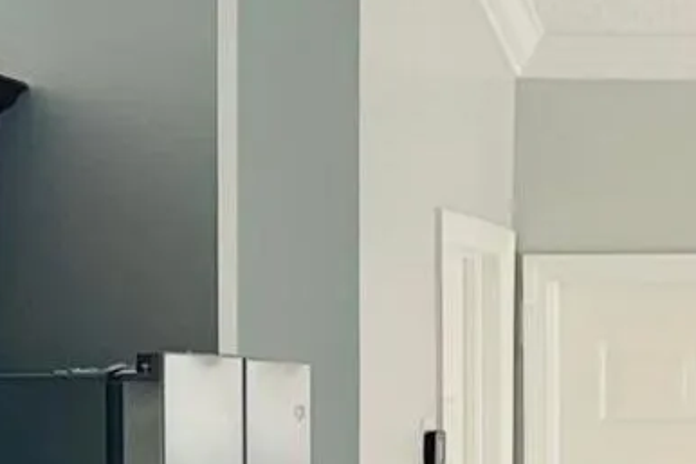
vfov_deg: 6.8
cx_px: 916
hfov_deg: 10.0
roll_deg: -0.1
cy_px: 502
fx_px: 3903
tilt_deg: -1.7
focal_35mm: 202
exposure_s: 1/120
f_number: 1.5
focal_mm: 5.7
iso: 100
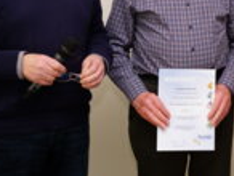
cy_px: 2
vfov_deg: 15.8
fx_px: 623
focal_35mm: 92
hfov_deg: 20.1
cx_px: 272
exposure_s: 1/60
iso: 800
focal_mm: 35
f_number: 4
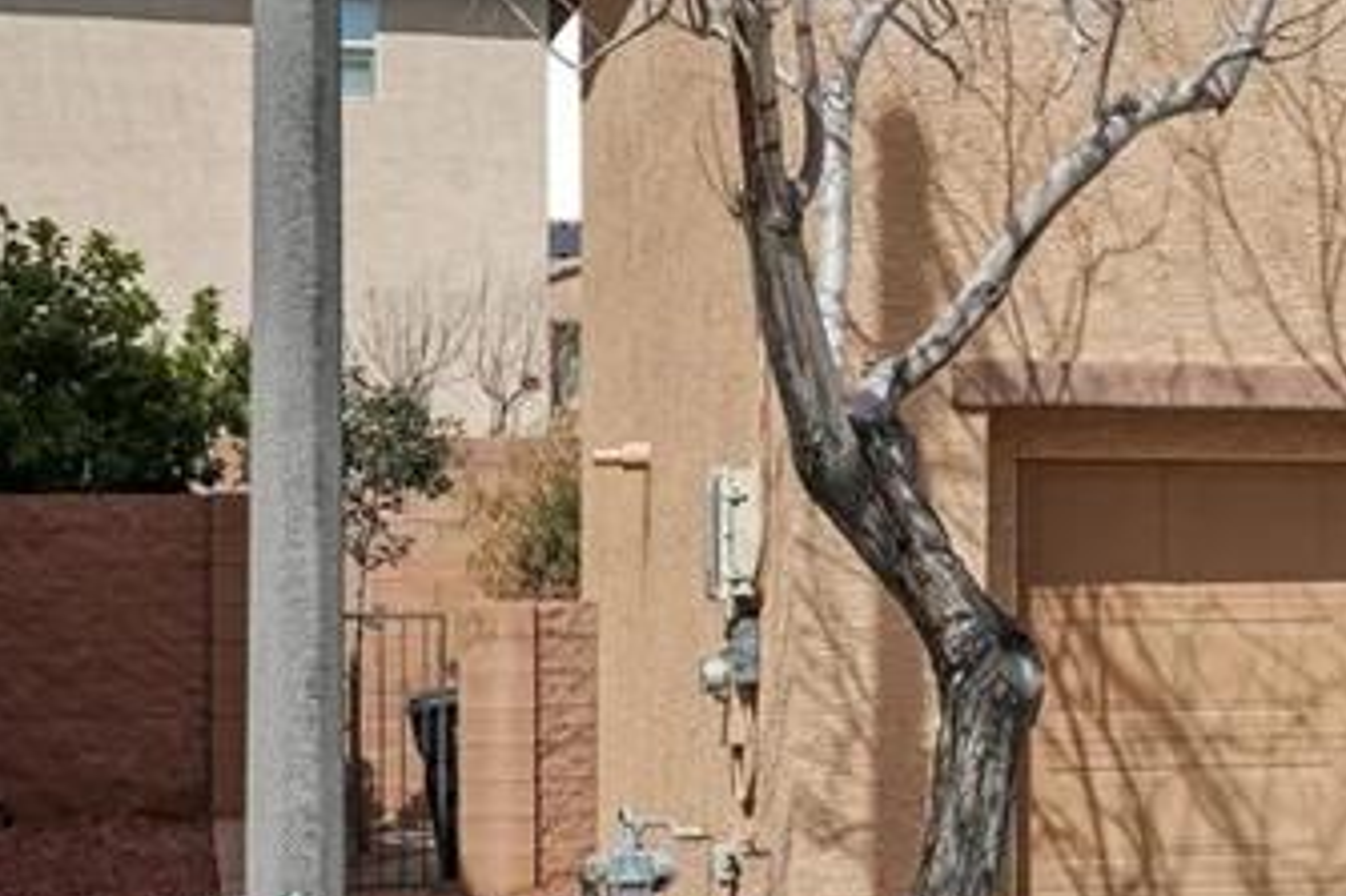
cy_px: 141
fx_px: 3998
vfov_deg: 12.7
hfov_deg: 17.6
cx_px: 1880
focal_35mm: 107
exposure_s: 1/320
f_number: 8
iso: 100
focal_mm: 35
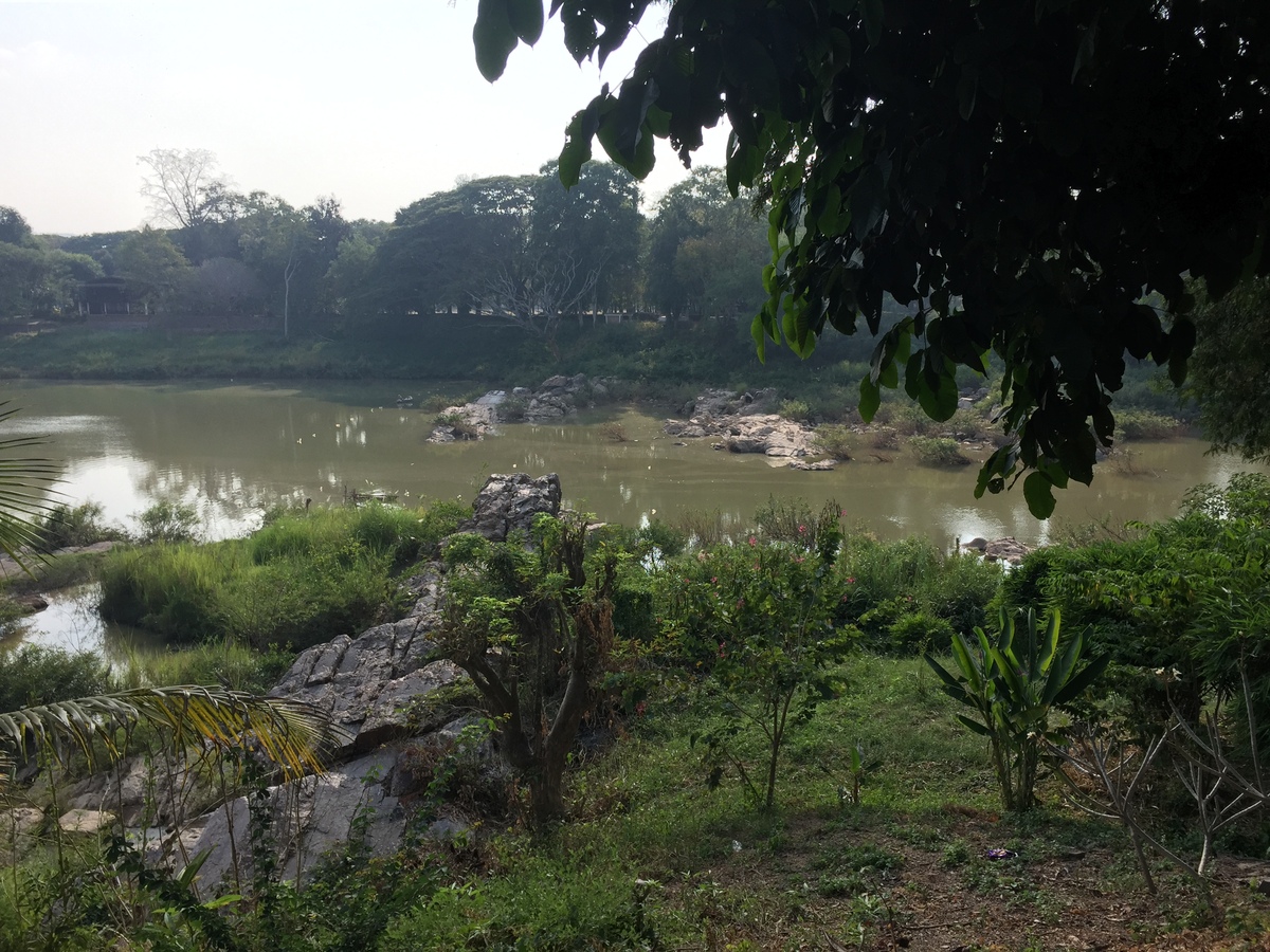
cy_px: 476
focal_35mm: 29
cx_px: 635
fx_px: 1064
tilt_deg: -8.2
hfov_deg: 61.7
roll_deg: -0.8
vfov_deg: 48.2
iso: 32
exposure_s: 1/1014
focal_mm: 4.15
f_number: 2.2
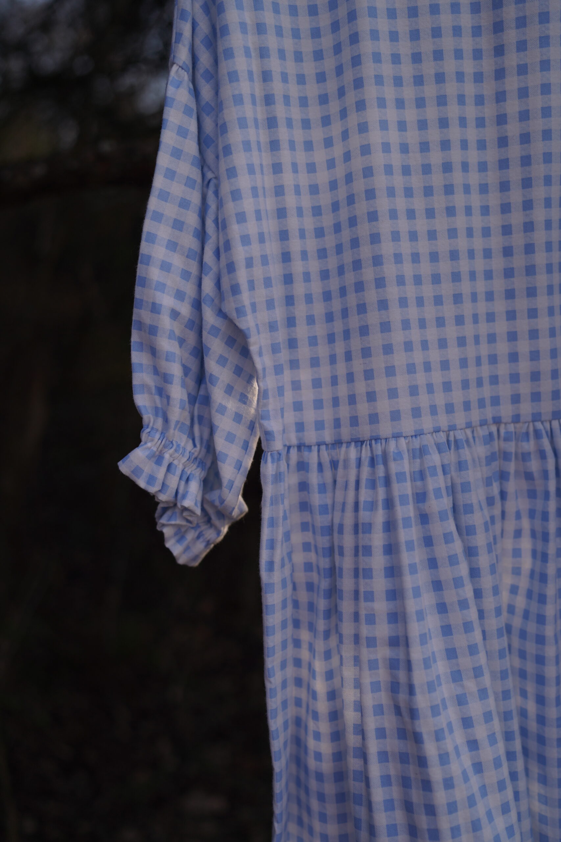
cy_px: 421
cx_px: 280
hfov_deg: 37.9
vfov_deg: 54.4
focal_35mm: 35
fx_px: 818
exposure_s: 1/1600
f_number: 2
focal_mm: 35
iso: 100
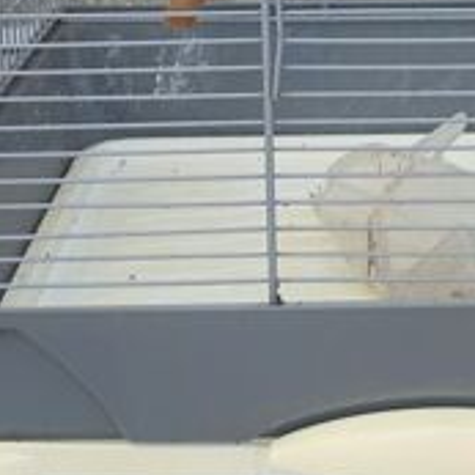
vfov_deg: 18.3
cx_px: 434
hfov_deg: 20.0
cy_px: -220
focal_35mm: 85
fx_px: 1320
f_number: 1.8
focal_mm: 3.98
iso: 25
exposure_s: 1/100
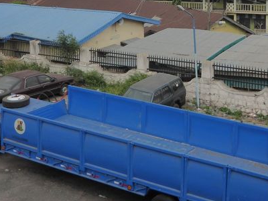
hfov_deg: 28.2
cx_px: 200
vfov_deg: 21.0
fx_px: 526
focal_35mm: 68
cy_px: 5
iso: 160
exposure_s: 1/640
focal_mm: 5.8
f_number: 3.6
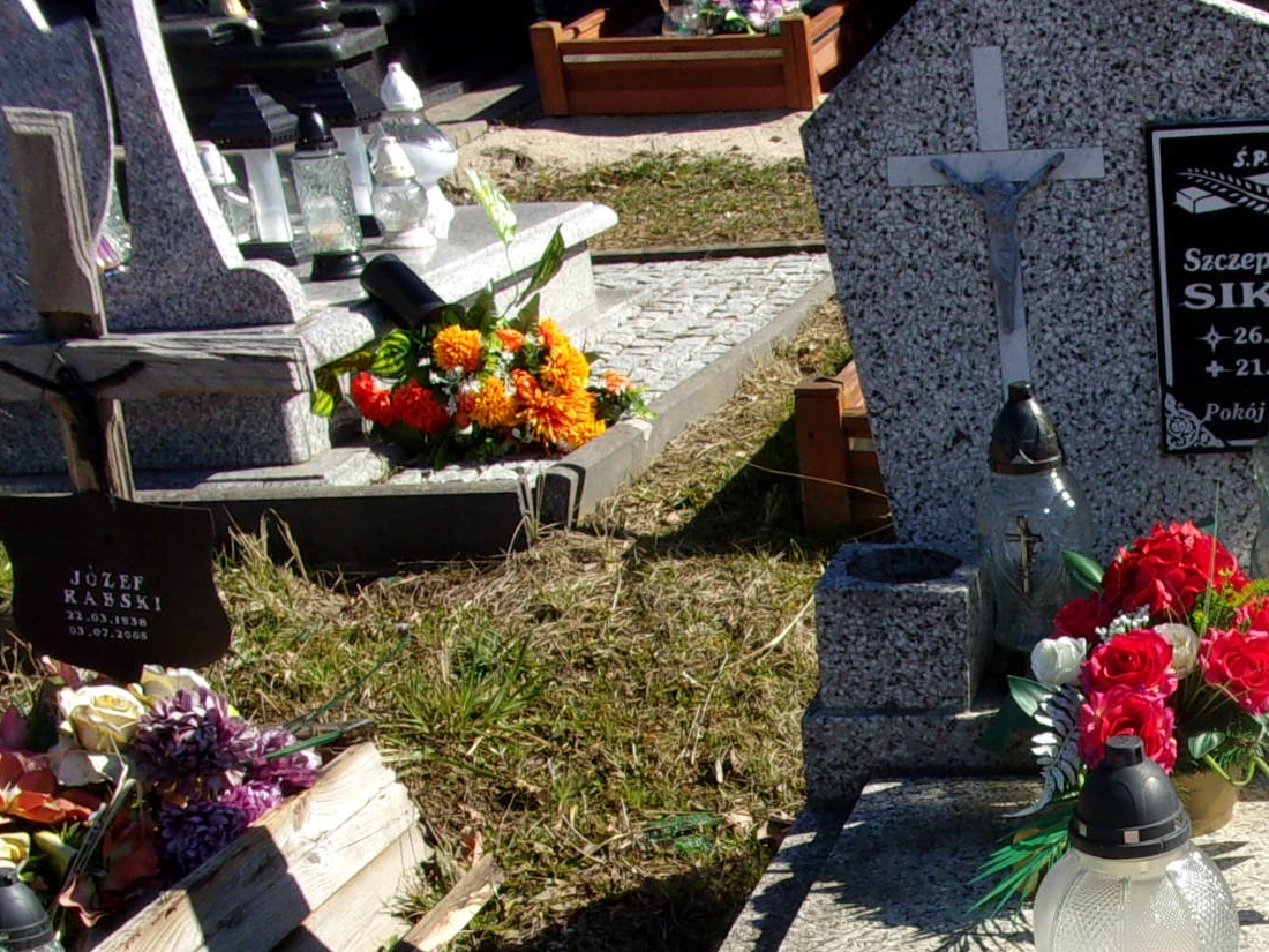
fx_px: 2420
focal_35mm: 66
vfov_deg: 21.3
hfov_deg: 27.8
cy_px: 999
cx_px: 1241
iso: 80
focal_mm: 5.1
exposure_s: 1/75
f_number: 10.8
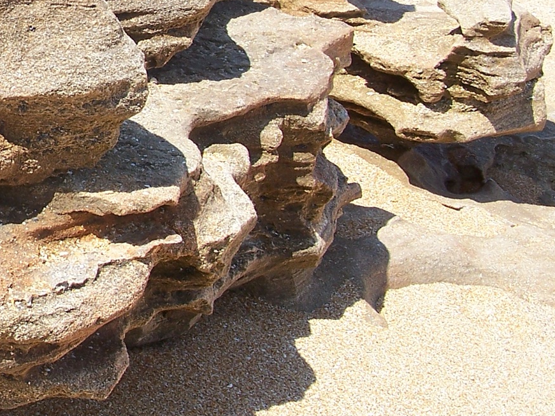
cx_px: -205
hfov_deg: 17.8
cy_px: -14
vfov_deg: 14.2
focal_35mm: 102
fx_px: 1635
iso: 64
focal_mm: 7.8
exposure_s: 1/400
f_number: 4
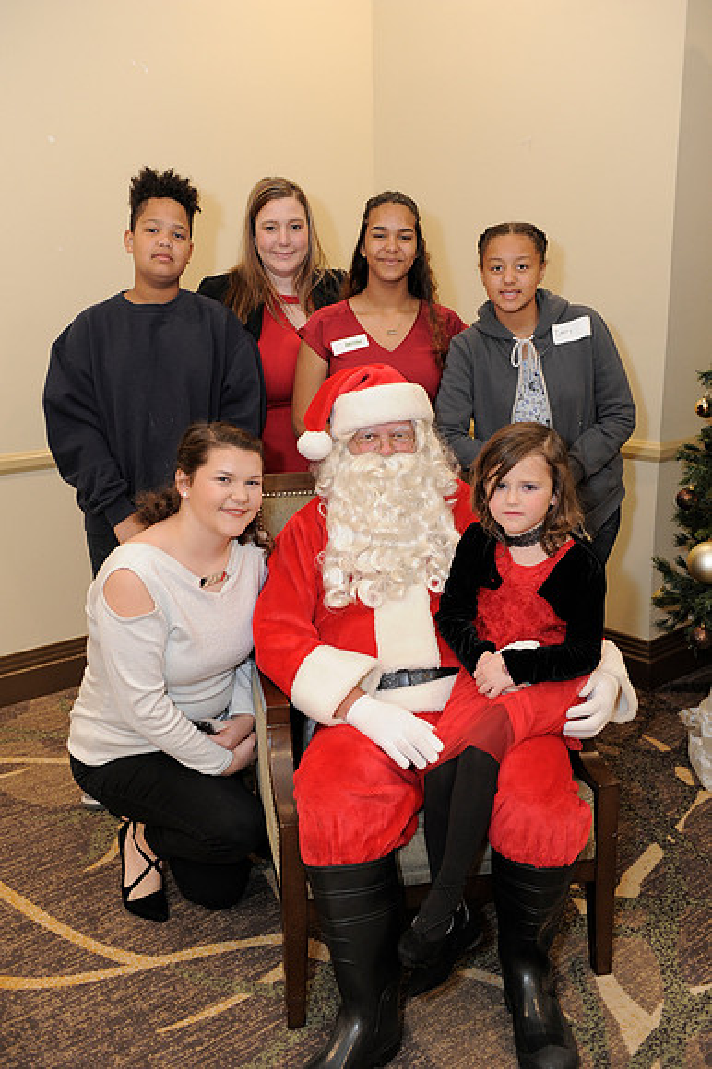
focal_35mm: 35
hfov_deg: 37.8
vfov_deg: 54.5
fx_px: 1039
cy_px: 534
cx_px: 356
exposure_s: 1/100
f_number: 4
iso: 1600
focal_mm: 35
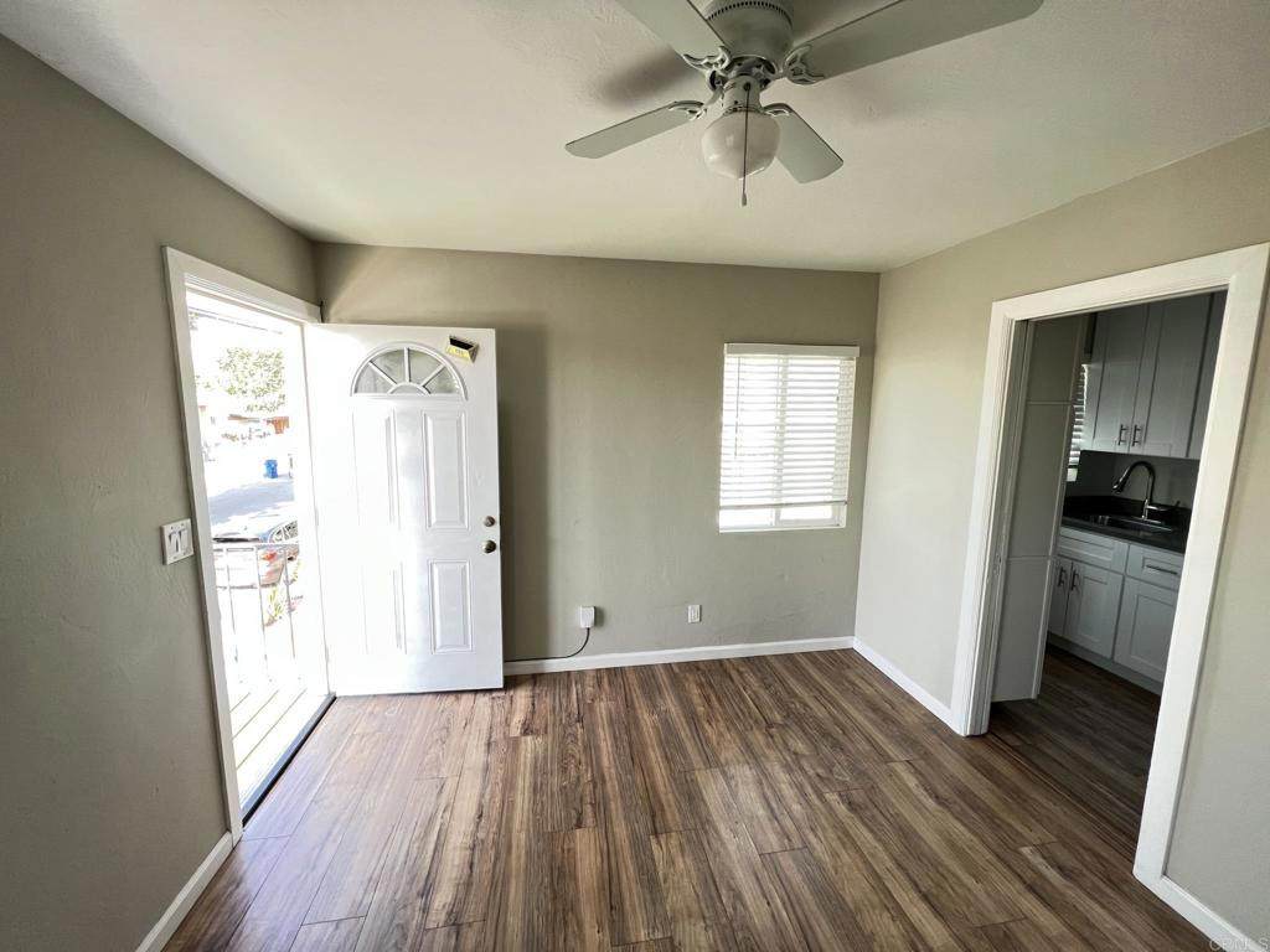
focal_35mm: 13
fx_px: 477
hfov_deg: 106.2
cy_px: 476
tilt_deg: -7.8
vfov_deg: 89.9
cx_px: 635
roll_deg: -0.6
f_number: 1.8
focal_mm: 1.57
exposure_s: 1/99
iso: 160
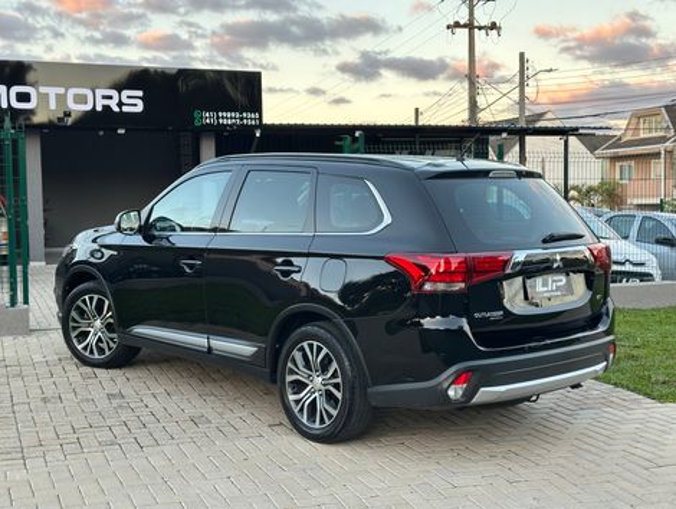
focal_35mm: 48
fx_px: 939
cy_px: 254
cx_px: 338
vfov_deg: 30.3
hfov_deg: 39.6
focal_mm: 6.86
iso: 80
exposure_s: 1/118
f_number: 1.78
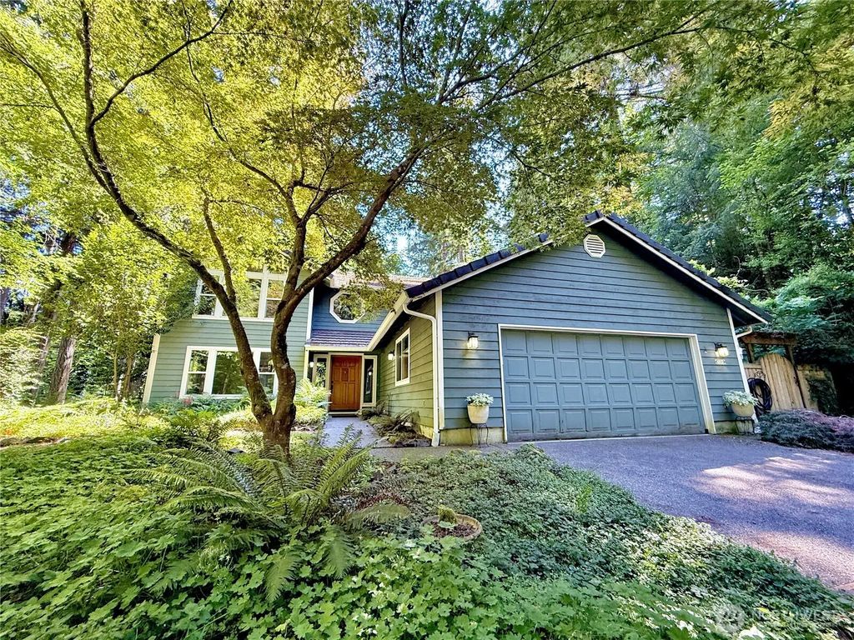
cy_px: 320
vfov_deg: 85.7
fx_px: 345
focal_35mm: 14
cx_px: 427
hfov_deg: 102.1
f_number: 2.2
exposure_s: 1/99
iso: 160
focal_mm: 2.22
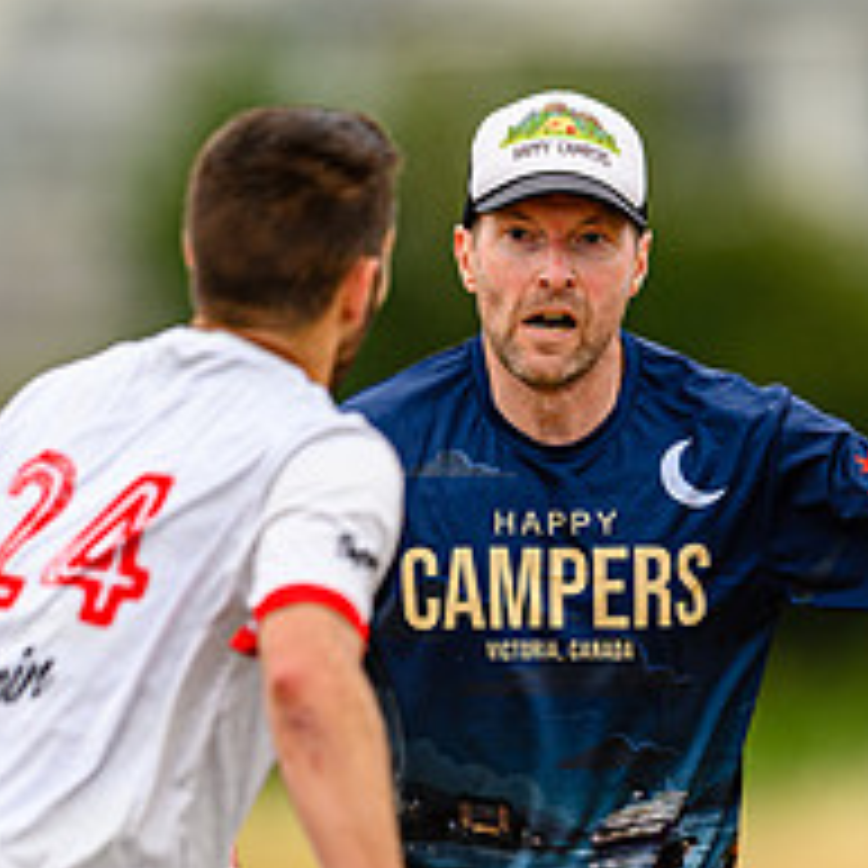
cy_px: 776
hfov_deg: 1.7
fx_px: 29050
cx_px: 657
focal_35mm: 1024
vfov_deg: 1.7
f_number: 3.2
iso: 140
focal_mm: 400
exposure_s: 1/1000
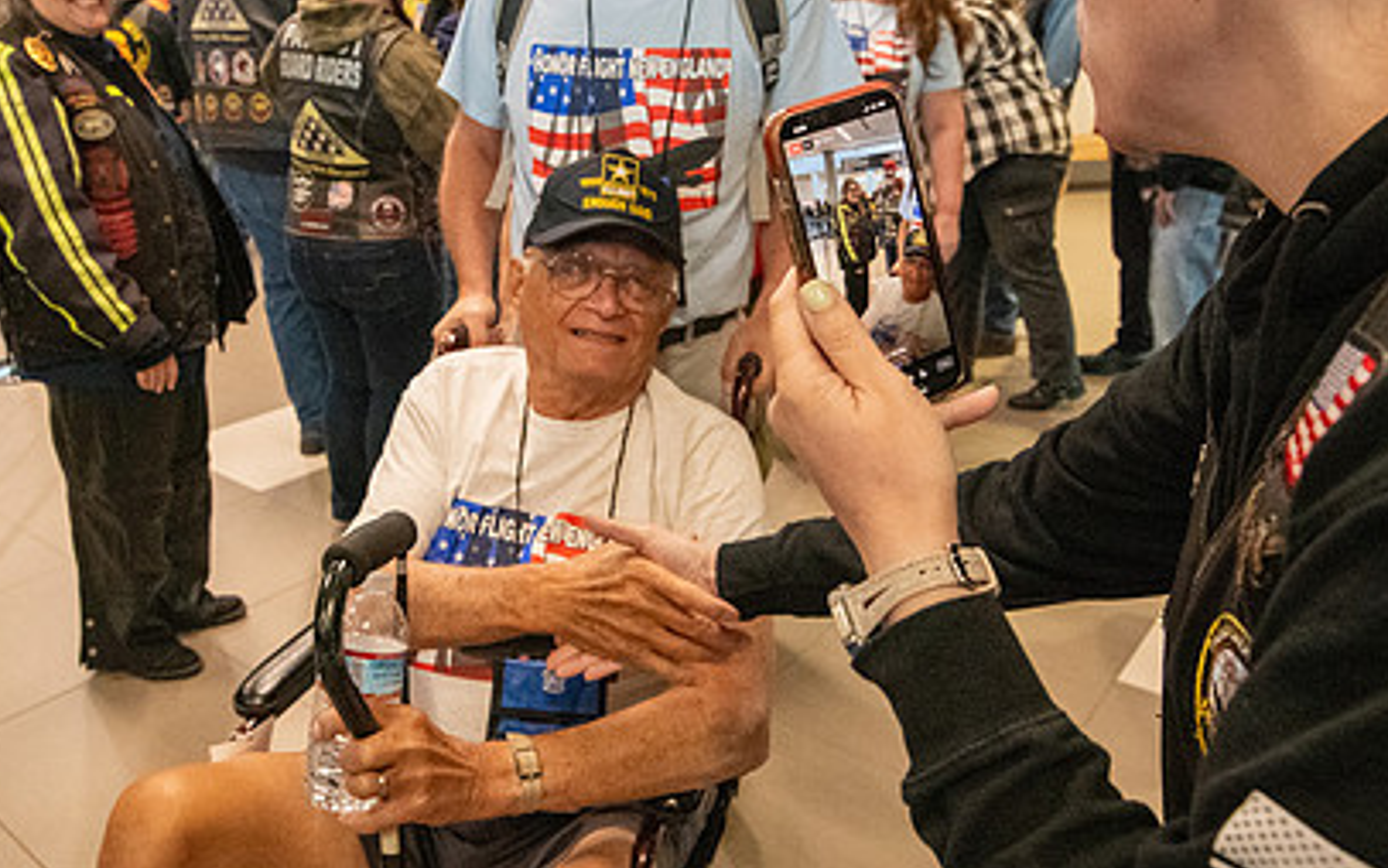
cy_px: 454
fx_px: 1059
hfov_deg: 65.9
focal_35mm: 28
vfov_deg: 44.6
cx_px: 564
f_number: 4.5
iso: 10000
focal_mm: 15
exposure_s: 1/250
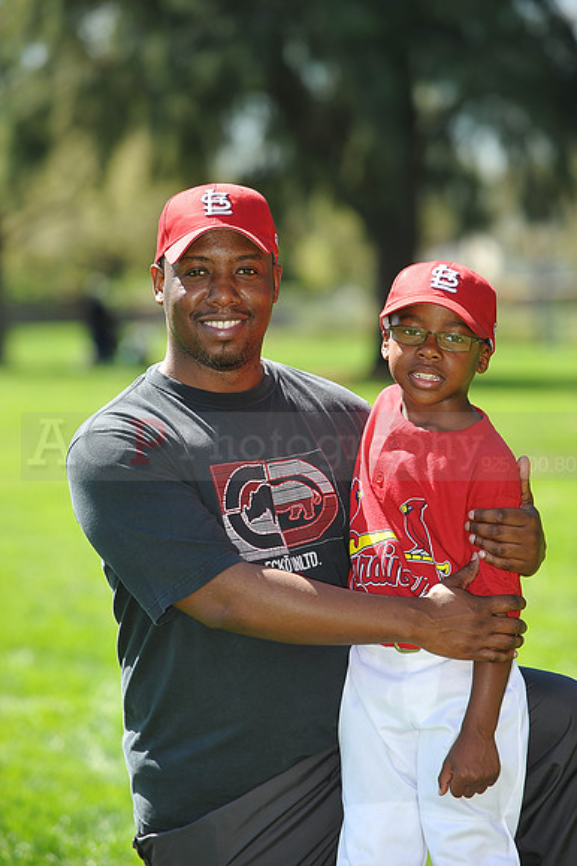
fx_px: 3971
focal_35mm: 165
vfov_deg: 12.5
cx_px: 288
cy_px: 433
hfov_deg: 8.3
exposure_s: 1/500
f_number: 4.5
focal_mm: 165
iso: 200
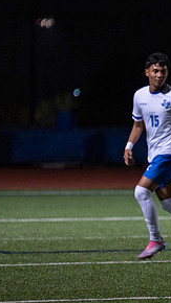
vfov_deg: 5.4
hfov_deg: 3.0
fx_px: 3226
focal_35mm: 400
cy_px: 178
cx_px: 295
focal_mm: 178
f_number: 2.8
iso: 2500
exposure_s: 1/1250
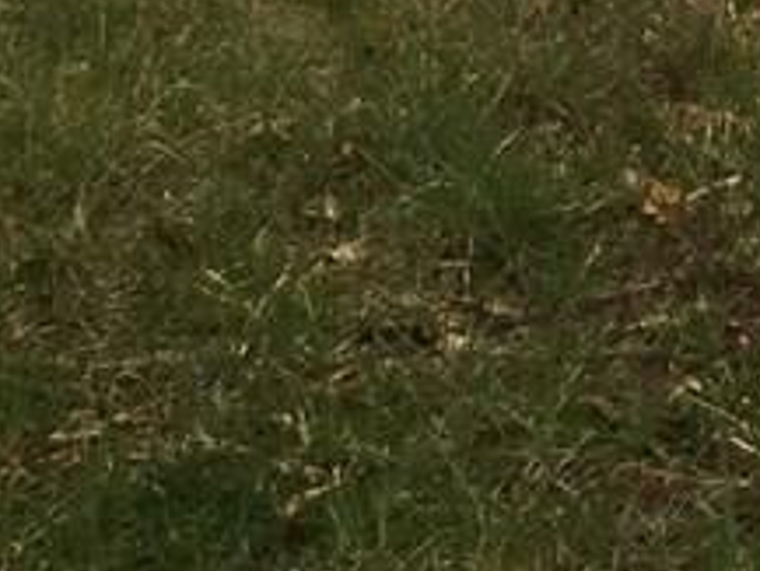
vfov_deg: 9.9
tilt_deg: +1.0
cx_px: 1425
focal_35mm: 137
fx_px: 3010
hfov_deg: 12.9
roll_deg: +0.9
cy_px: -659
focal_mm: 4.15
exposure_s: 1/392
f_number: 2.2
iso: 25
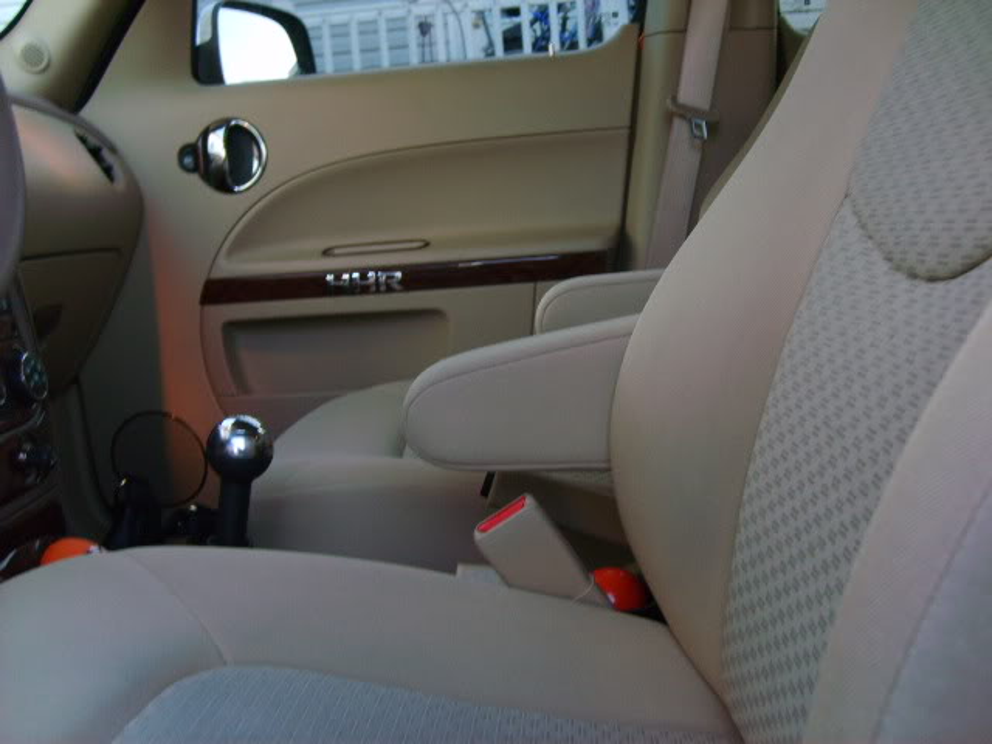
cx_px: 496
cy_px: 372
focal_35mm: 35
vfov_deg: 40.7
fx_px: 1003
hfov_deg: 52.6
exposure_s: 1/30
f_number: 2.8
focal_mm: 5.8
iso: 100
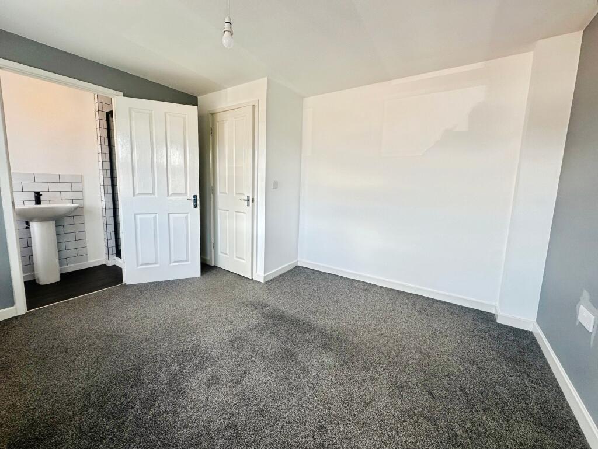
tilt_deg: -8.0
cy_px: 224
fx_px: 242
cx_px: 299
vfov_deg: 85.7
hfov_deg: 102.0
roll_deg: -1.0
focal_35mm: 14
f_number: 2.2
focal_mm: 2.22
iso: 64
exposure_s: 1/99
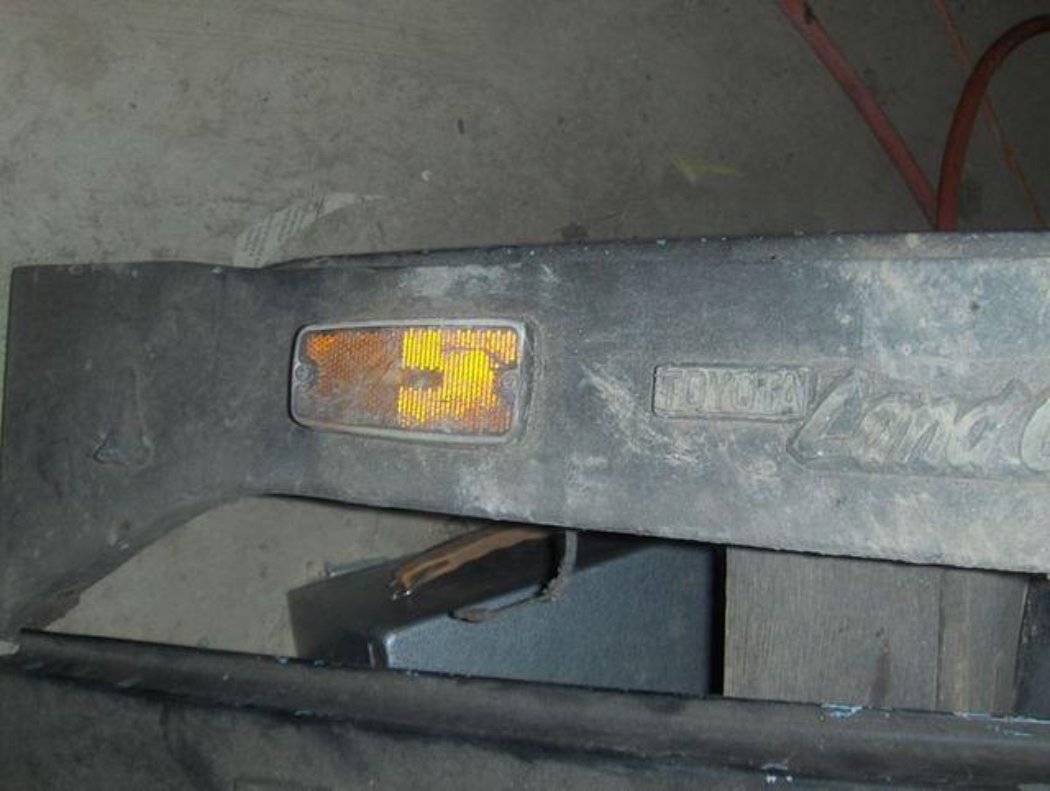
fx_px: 1246
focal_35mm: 41
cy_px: 396
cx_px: 525
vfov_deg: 35.2
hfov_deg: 45.7
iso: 100
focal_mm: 6.5
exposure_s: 1/60
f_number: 3.5
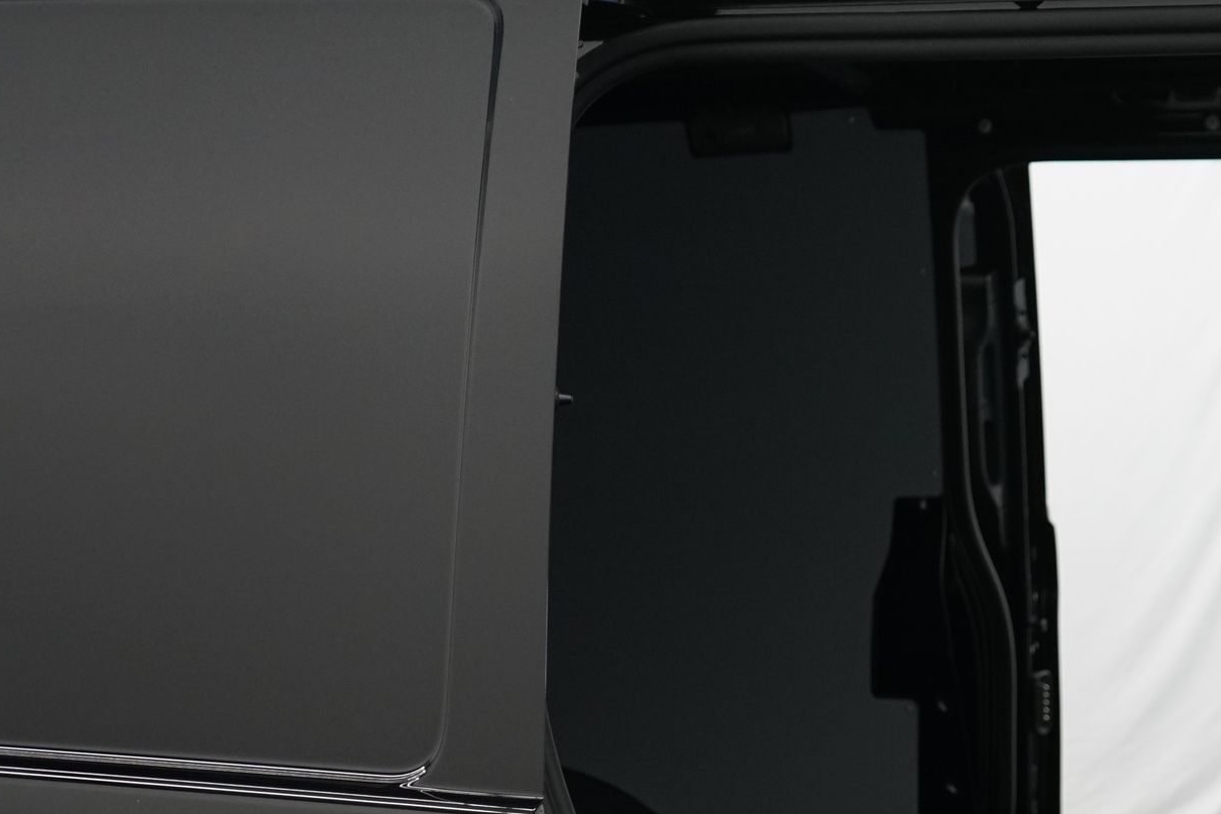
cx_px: 1039
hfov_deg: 31.2
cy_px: 758
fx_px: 2103
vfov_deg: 21.4
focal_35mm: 62
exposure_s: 1/160
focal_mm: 30
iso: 1250
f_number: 4
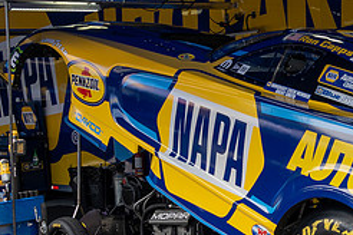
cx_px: 328
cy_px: 153
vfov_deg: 15.9
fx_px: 843
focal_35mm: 86
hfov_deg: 23.0
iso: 100
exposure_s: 1/200
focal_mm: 18
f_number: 5
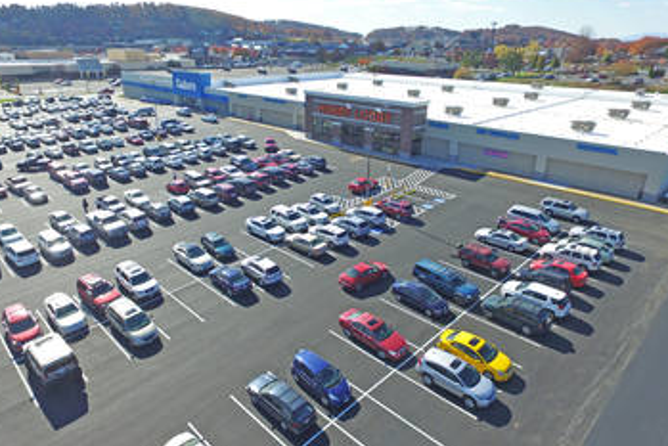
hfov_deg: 71.4
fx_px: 464
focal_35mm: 25
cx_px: 312
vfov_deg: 51.2
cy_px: 196
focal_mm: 3.61
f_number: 2.8
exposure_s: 1/683
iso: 100
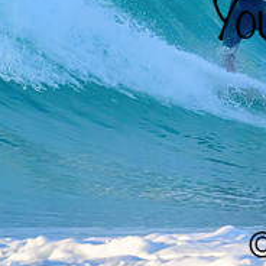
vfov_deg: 0.7
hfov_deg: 0.7
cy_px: 1
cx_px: 336
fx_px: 22926
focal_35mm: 2637
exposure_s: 1/1600
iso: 2500
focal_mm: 800
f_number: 11
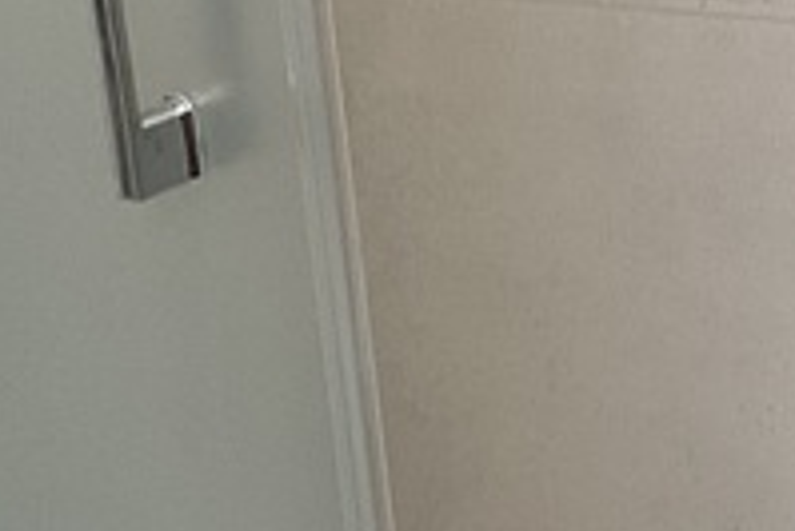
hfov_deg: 12.9
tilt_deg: -24.2
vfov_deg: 8.8
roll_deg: +4.1
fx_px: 3425
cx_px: 919
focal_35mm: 155
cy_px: 563
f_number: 1.8
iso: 64
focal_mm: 3
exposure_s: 1/50
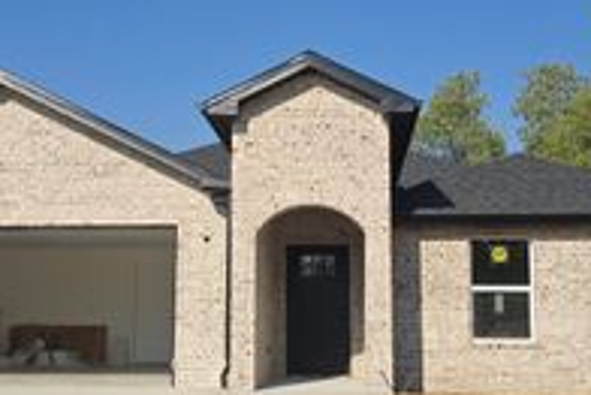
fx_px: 1002
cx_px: 268
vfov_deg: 22.3
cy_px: 201
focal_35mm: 61
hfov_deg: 32.8
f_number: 1.7
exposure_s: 1/1157
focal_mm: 6.3
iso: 12
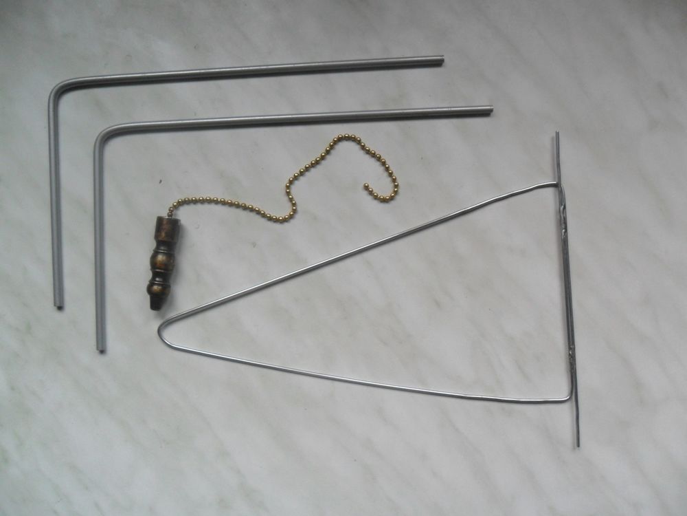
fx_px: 536
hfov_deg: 65.3
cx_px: 344
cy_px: 258
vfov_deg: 51.4
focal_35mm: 27
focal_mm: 4.9
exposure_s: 1/30
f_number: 3.5
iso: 160
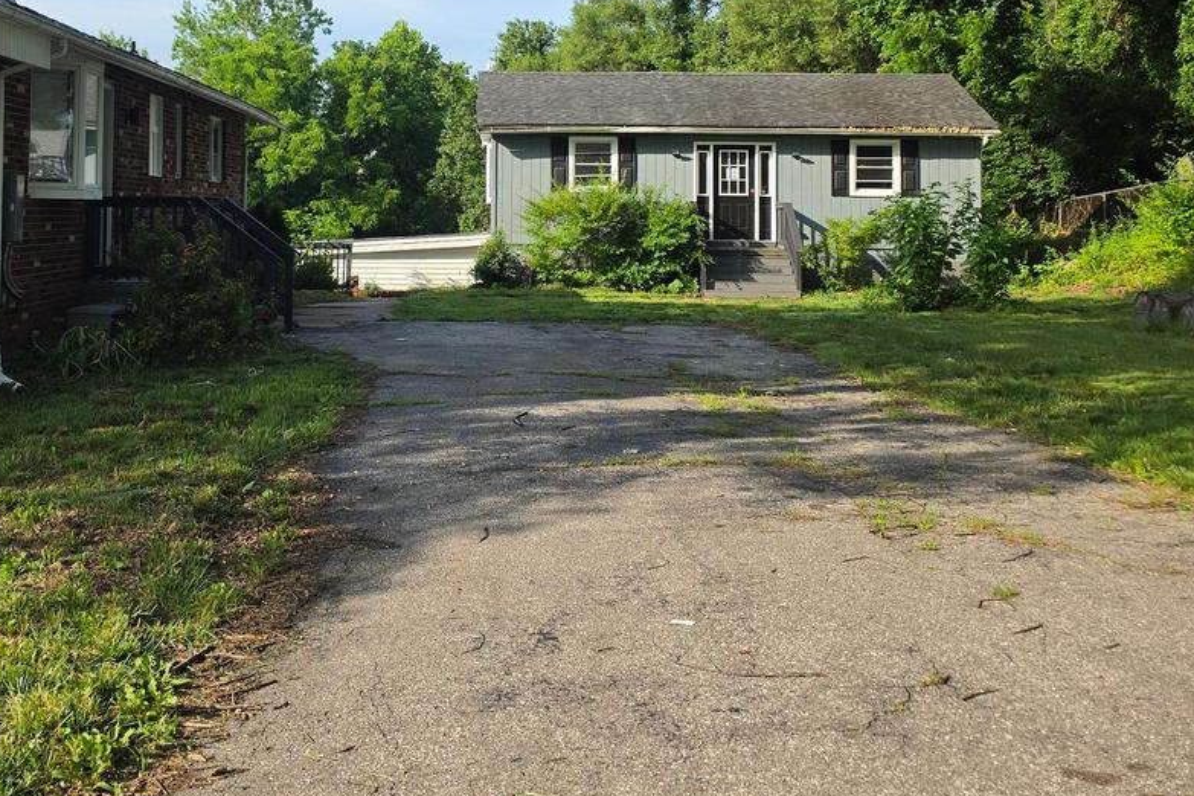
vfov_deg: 29.4
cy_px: 102
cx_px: 514
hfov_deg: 44.4
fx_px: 1459
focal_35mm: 44
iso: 64
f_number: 1.4
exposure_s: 1/3354
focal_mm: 6.5
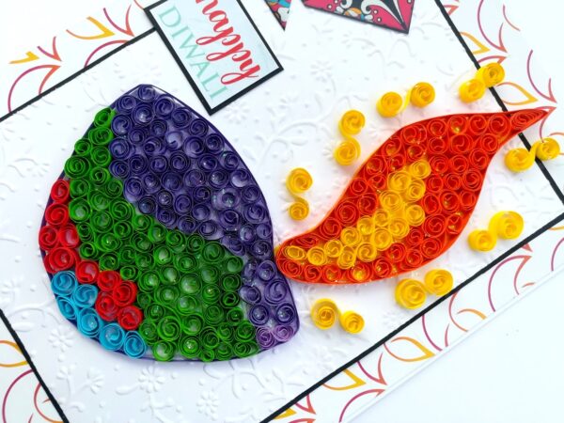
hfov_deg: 67.3
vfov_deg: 53.1
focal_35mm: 26
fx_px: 424
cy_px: 212
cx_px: 282
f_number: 2.2
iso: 50
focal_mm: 3.83
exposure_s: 1/111
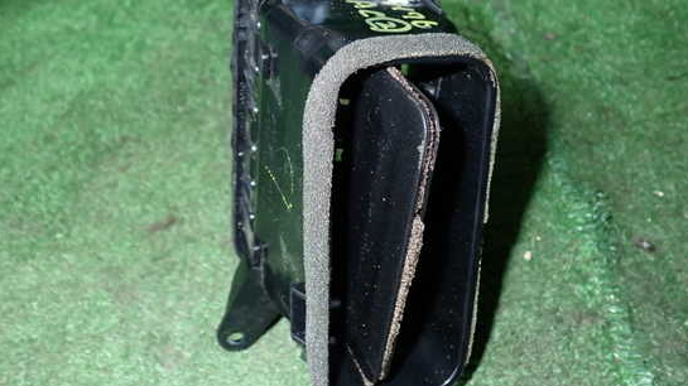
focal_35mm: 36
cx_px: 336
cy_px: 173
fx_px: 656
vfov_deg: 32.8
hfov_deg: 55.3
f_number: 6.3
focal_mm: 5.4
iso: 200
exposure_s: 1/30
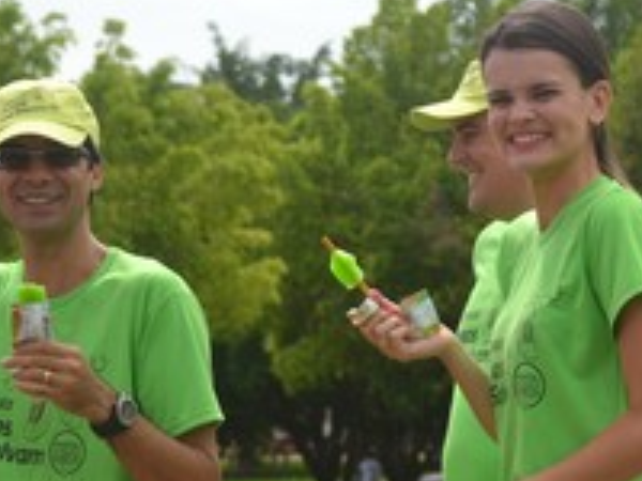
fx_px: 3487
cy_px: 276
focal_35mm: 188
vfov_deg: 7.9
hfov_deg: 10.5
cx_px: 530
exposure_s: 1/500
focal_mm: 58
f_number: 5.6
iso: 110
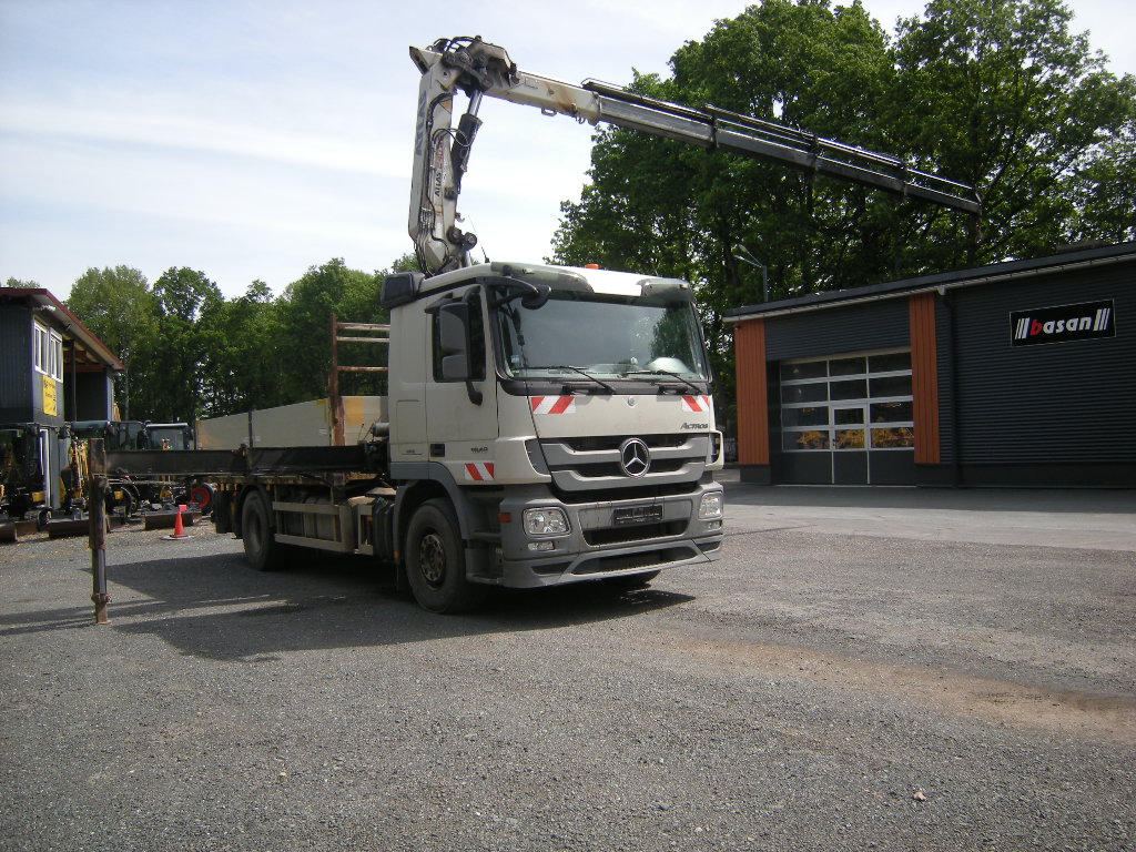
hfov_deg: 63.4
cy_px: 426
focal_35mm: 28
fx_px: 919
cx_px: 568
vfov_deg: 49.7
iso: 64
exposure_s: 1/190
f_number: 5.6
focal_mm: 4.7
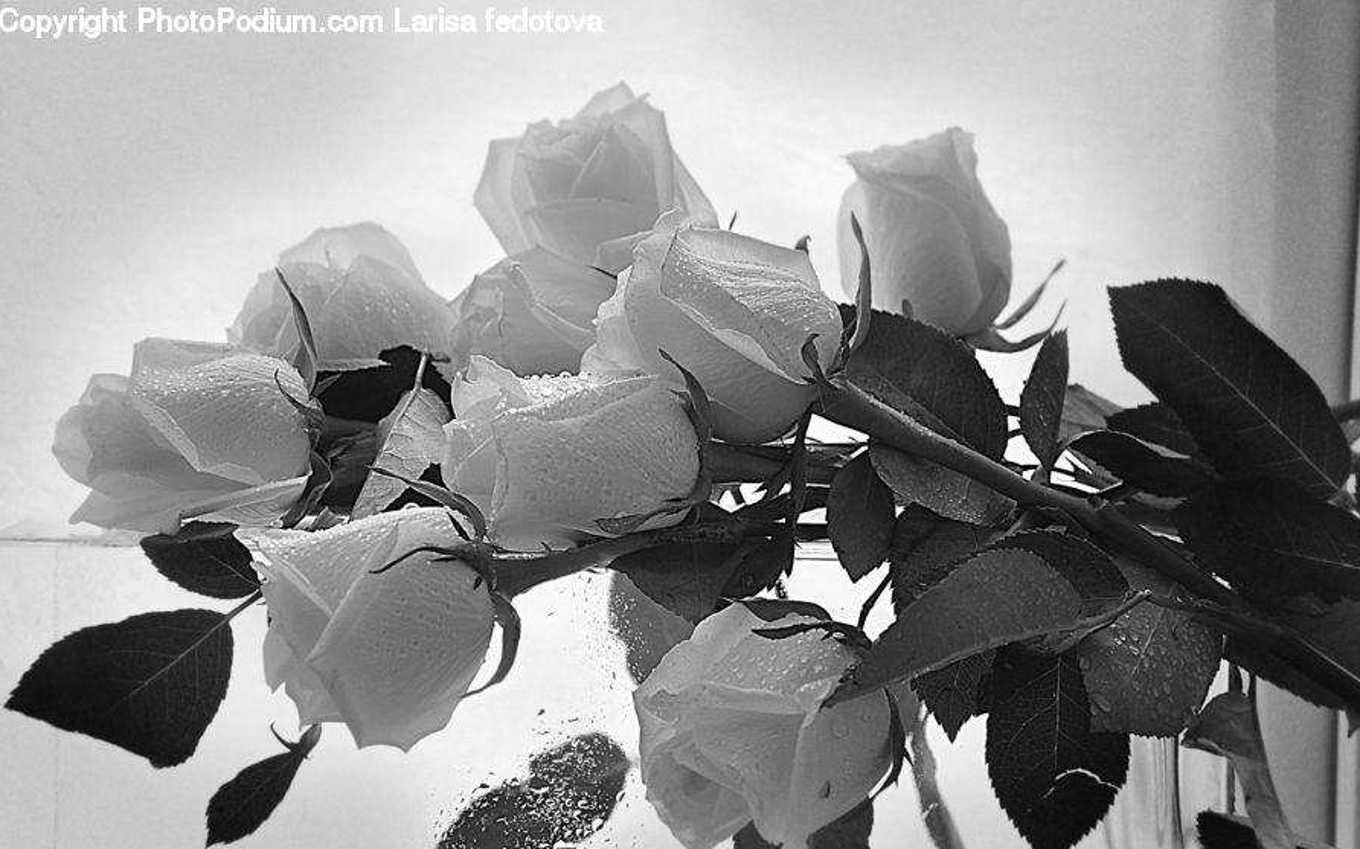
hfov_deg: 27.9
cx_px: 683
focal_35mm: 74
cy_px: 441
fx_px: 2742
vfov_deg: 17.6
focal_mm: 48
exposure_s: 1/125
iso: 250
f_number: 5
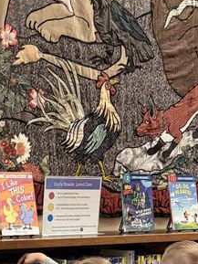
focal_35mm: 92
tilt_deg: -13.0
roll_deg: +0.8
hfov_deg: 15.6
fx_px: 701
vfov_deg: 19.3
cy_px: 366
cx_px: -19
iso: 250
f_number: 1.6
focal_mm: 5.96
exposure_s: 1/60
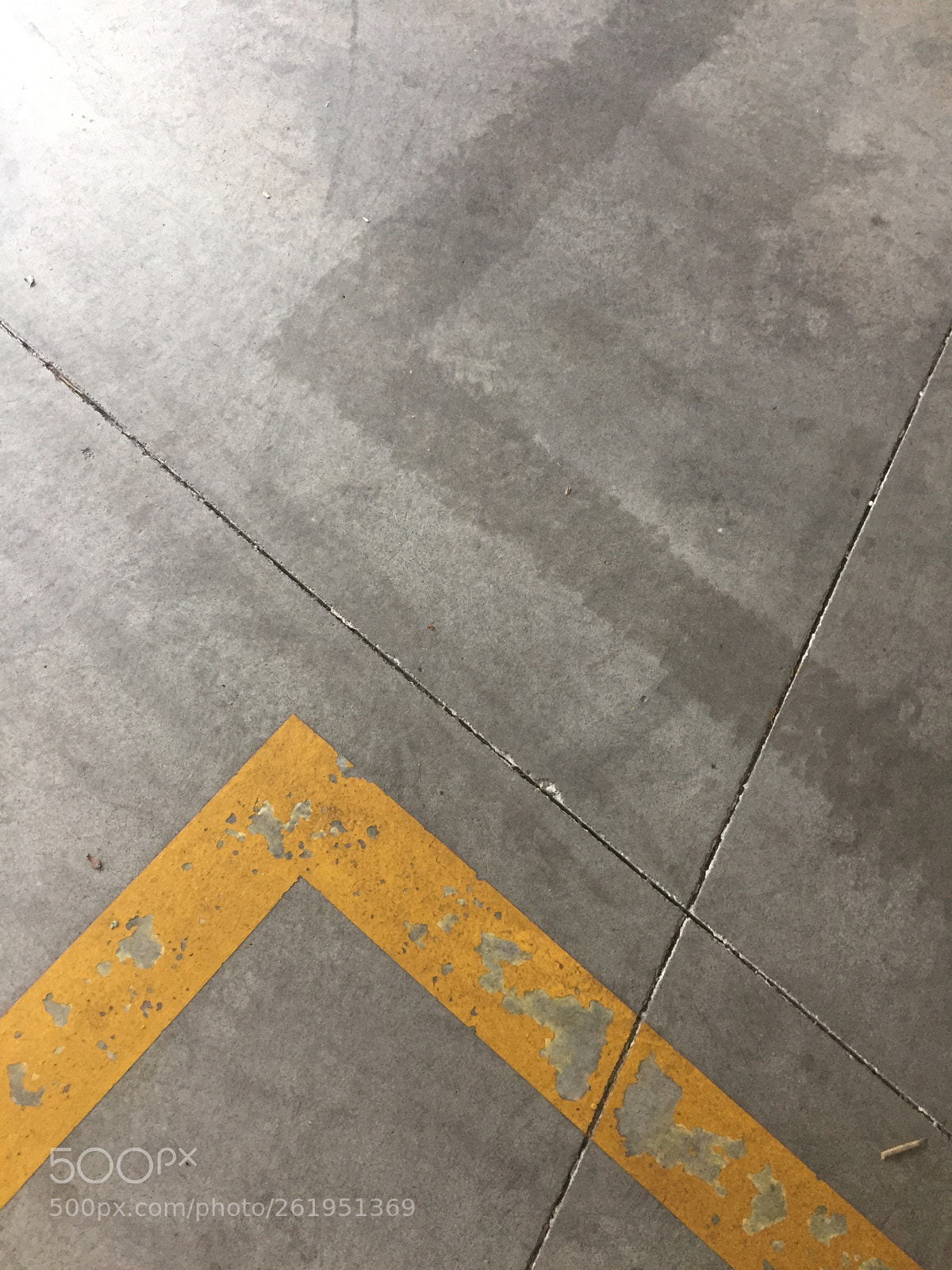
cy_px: 635
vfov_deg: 61.7
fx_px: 1063
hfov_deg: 48.2
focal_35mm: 29
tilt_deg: -71.1
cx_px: 476
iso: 64
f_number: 2.2
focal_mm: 4.15
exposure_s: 1/33
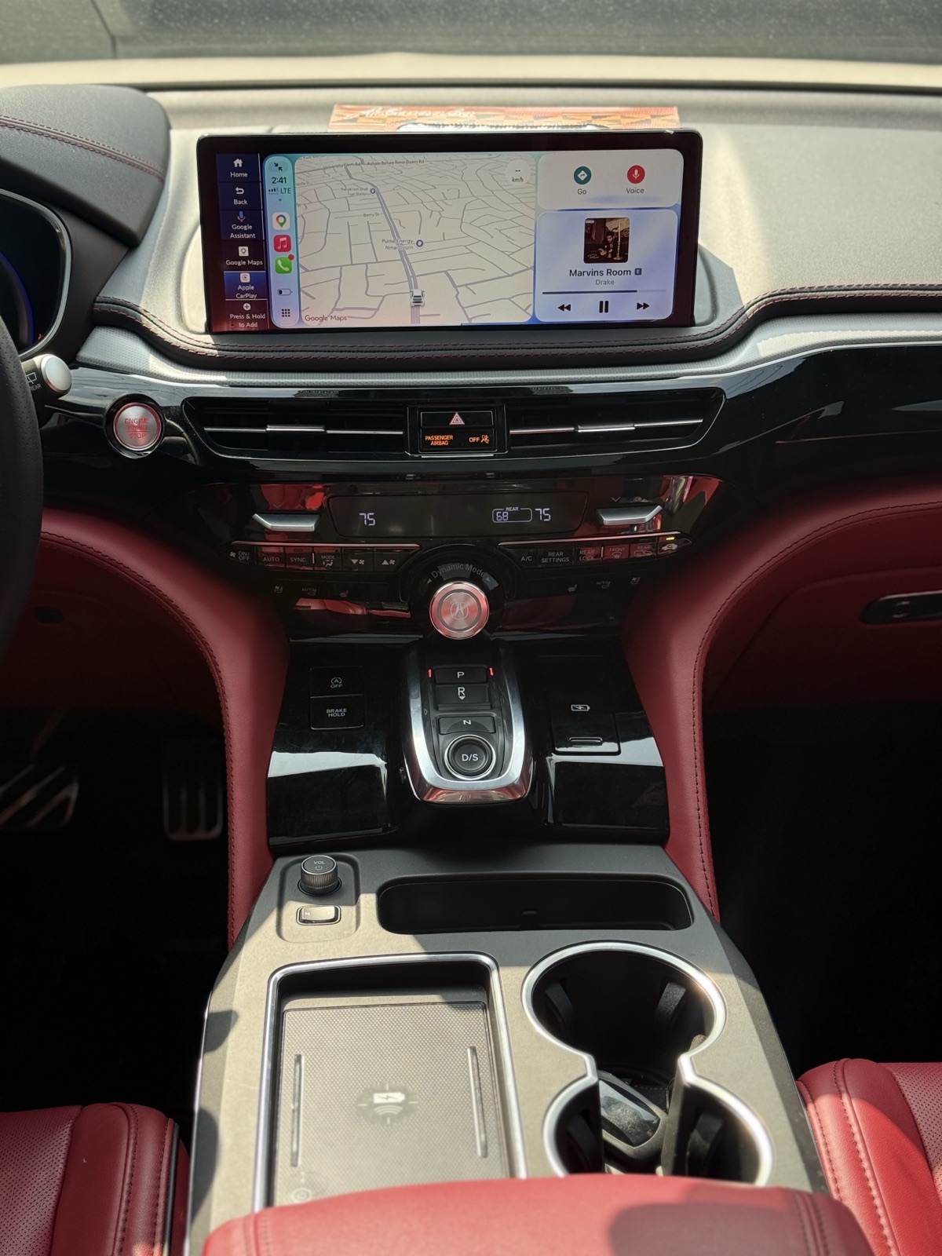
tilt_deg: -24.6
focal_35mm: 48
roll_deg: -1.0
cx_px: 471
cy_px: 628
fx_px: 1742
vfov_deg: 39.7
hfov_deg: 30.3
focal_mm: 6.76
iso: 100
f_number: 1.78
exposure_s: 1/377
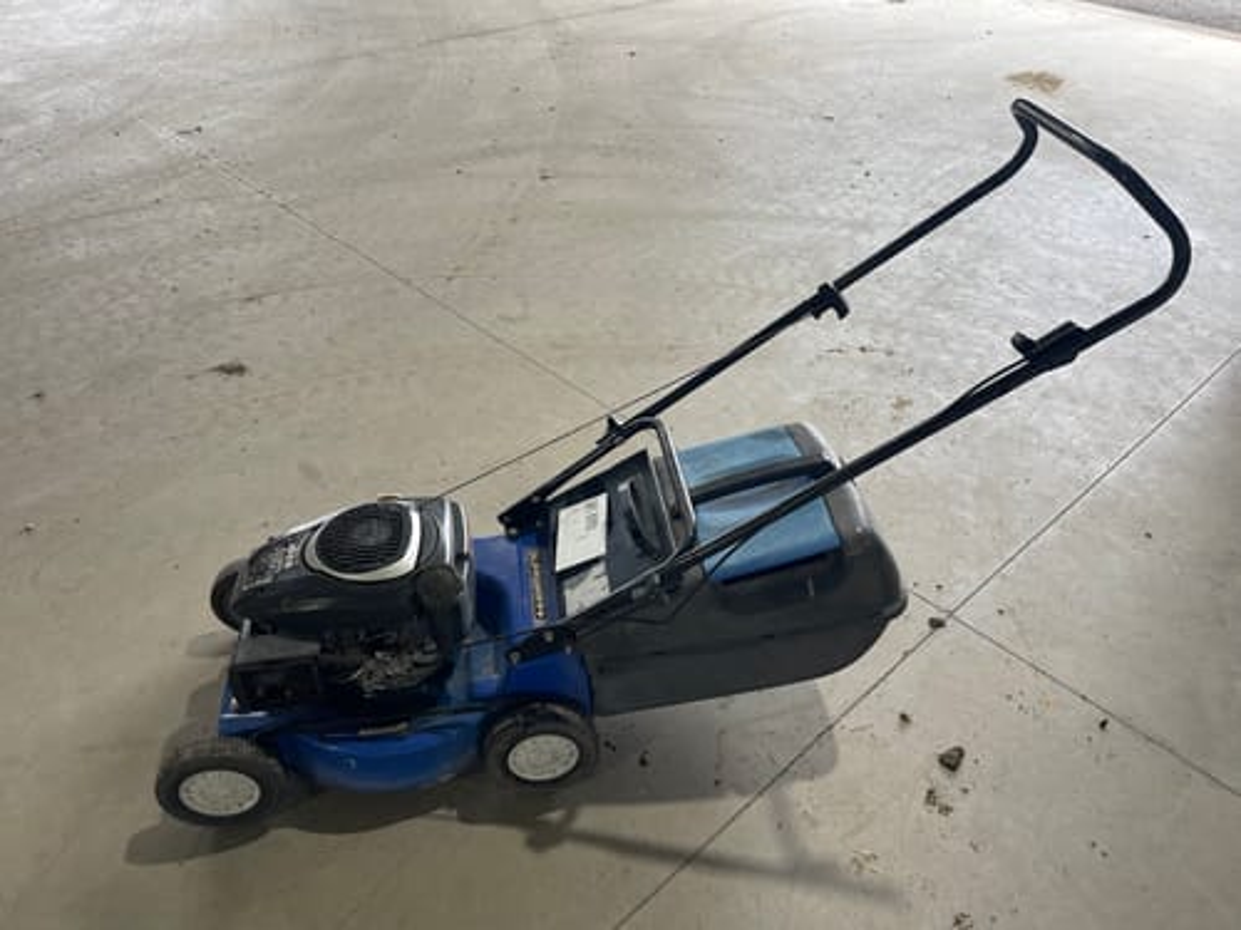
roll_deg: -1.8
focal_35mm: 25
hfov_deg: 69.4
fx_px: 896
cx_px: 620
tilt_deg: -37.6
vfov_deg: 54.9
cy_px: 465
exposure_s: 1/121
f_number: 1.6
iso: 80
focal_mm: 5.1
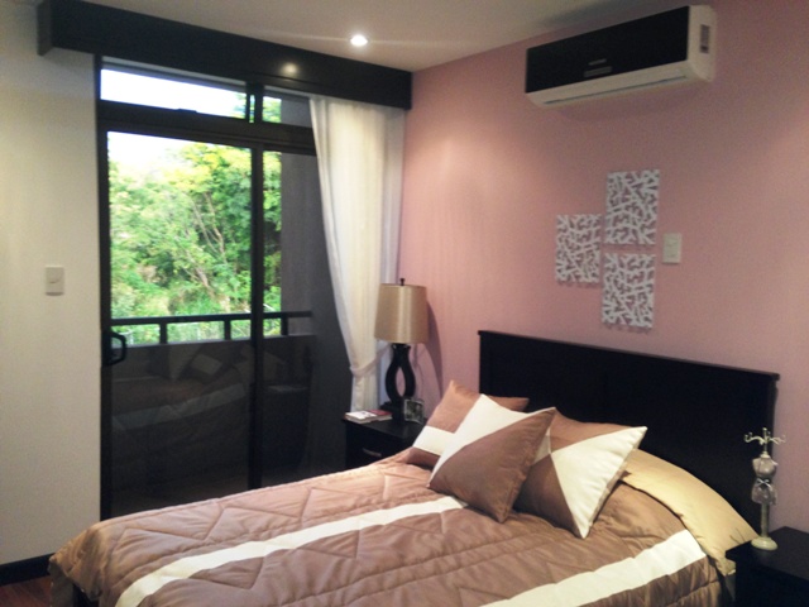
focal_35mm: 33
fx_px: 771
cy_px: 304
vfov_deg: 42.9
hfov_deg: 55.4
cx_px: 404
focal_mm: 4.12
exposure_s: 1/20
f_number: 2.4
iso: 160
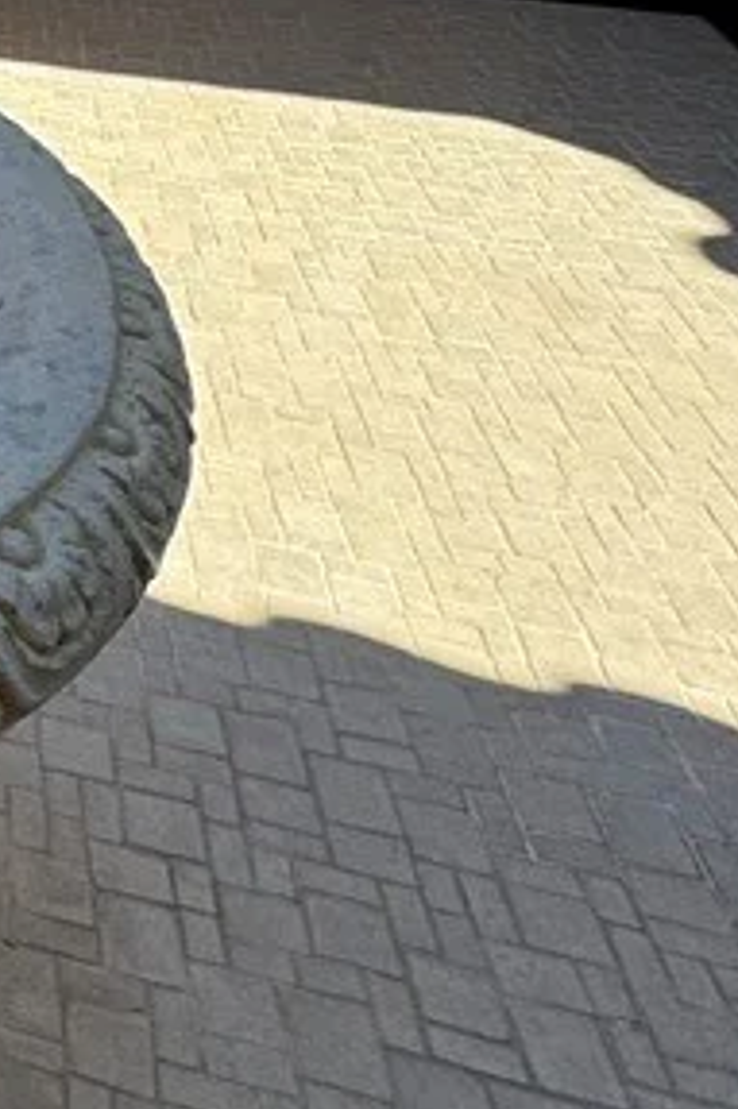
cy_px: -205
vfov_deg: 32.1
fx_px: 1601
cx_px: -649
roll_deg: -0.4
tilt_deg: -14.1
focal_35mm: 52
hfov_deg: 18.8
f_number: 2.2
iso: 50
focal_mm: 2.22
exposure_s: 1/600
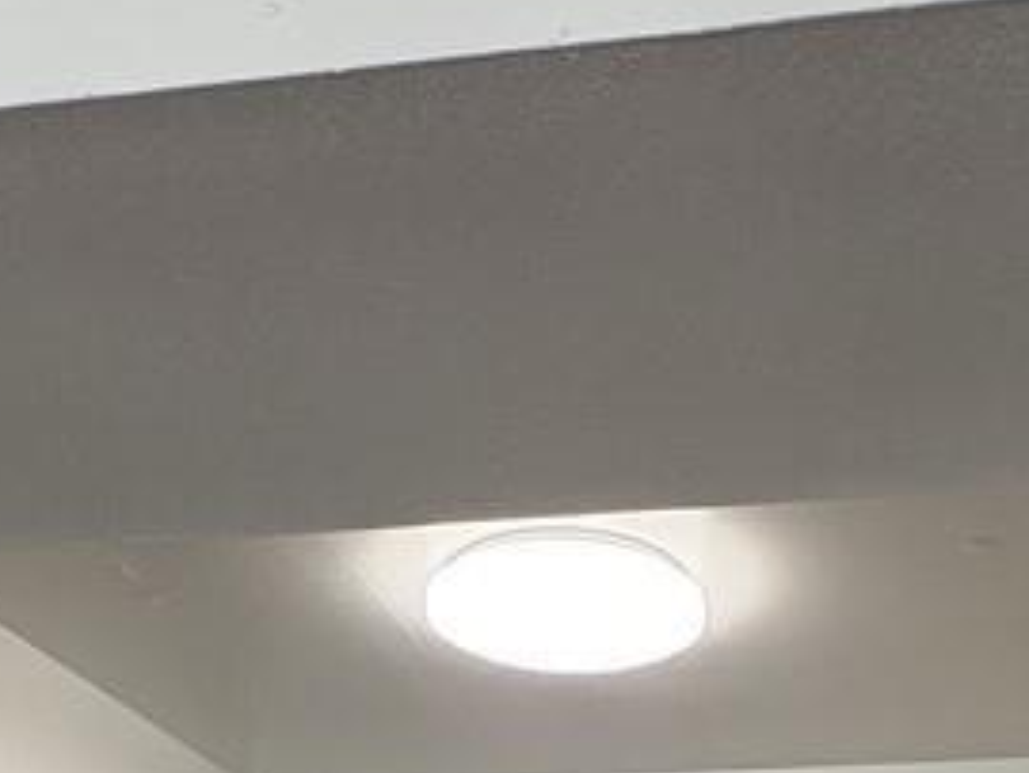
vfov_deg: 21.2
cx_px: 671
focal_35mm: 53
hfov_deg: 35.8
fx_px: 1577
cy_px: 1287
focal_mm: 2.22
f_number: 2.2
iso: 160
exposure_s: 1/60
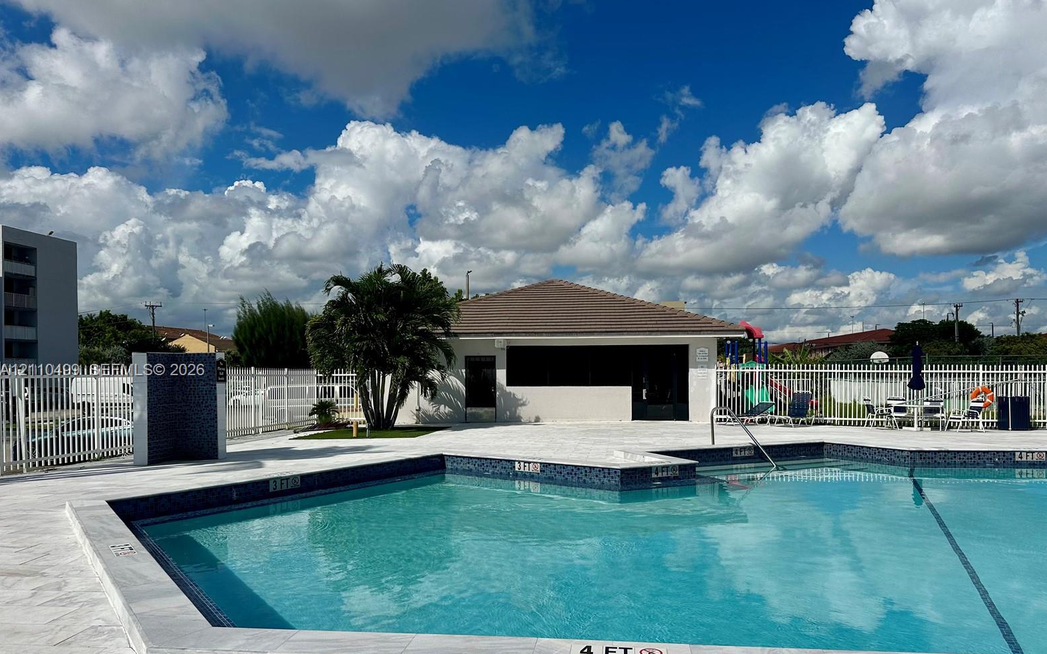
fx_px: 742
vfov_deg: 47.4
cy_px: 371
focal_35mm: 26
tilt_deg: -0.6
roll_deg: -0.8
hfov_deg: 70.4
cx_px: 532
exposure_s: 1/15625
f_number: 1.78
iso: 80
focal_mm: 6.86
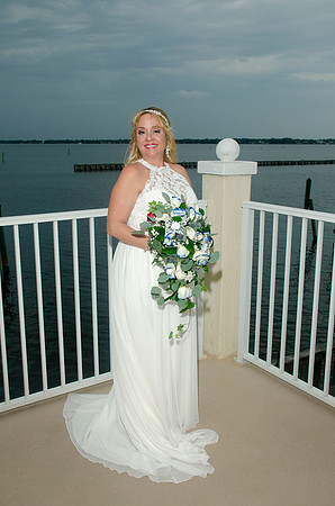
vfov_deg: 57.3
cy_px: 253
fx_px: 463
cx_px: 168
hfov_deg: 39.8
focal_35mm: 33
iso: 200
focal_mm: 22
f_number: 6.3
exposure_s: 1/250
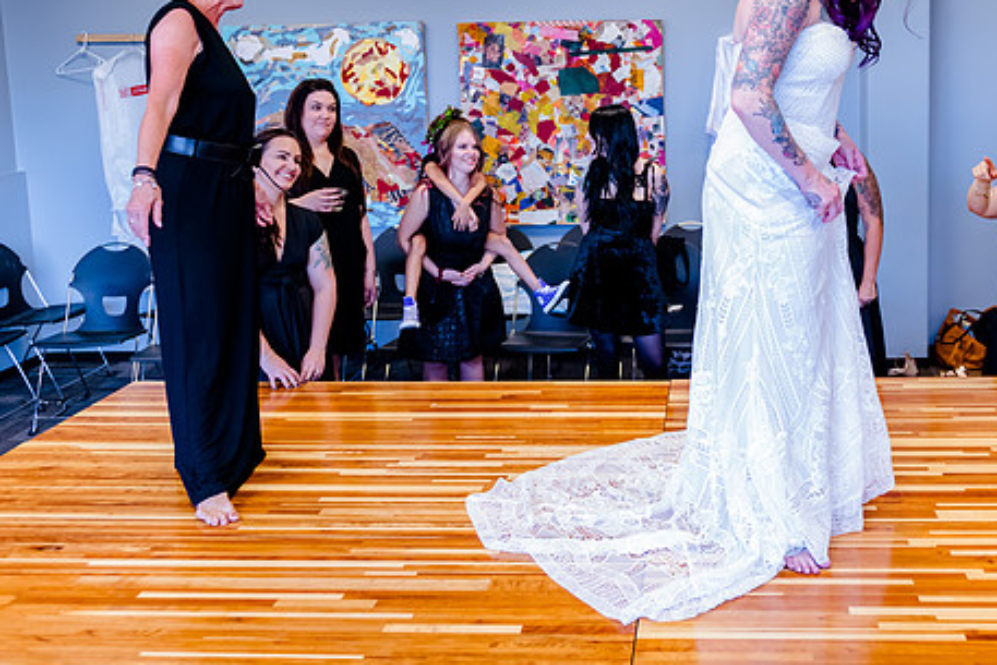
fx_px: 1025
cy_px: 163
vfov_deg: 35.2
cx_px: 663
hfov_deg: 50.9
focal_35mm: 37
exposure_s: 1/125
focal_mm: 24
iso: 1250
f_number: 2.8
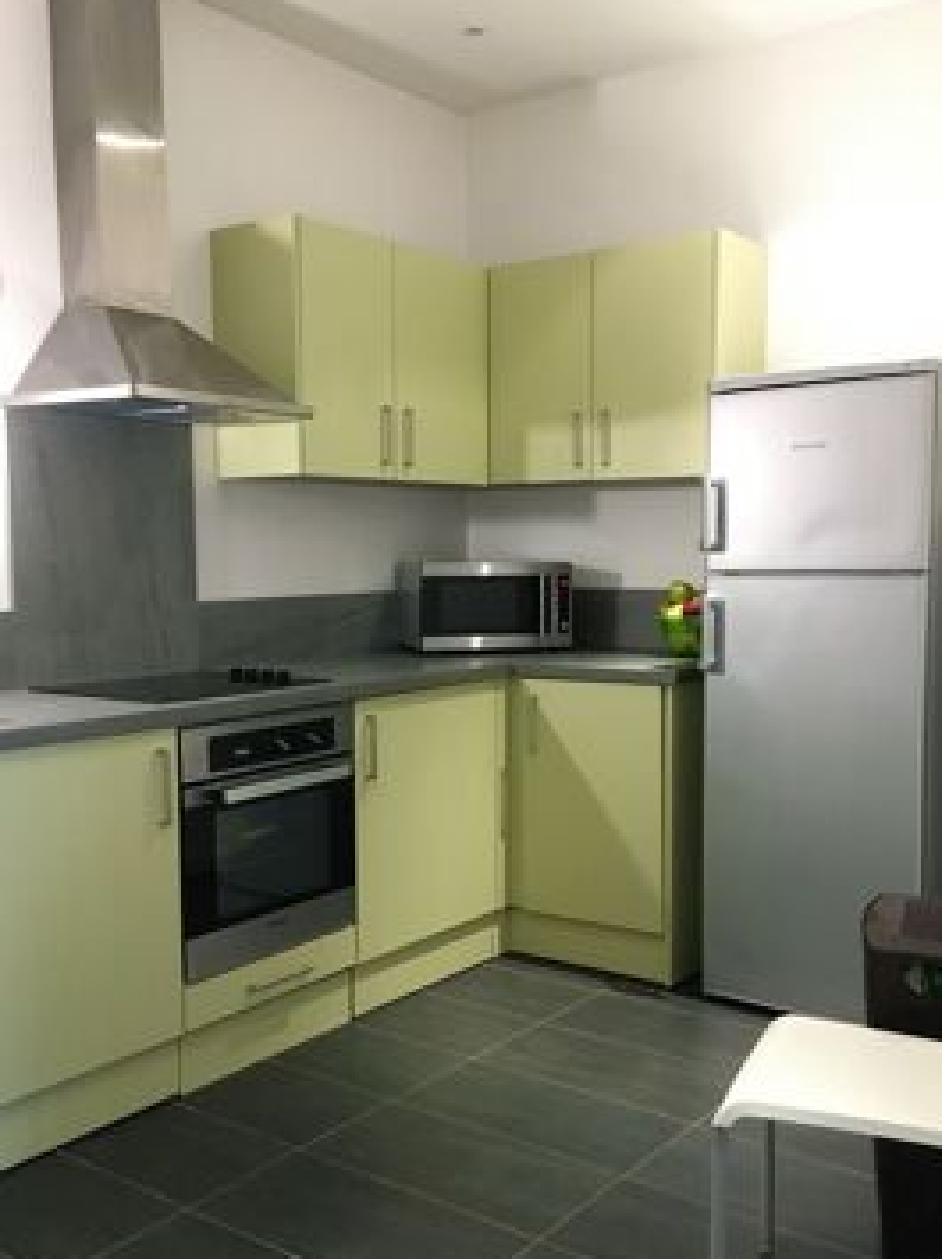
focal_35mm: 35
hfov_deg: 40.6
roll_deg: +0.7
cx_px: 455
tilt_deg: -5.9
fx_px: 1271
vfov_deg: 52.6
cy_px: 678
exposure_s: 1/25
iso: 200
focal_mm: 4.15
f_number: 2.2
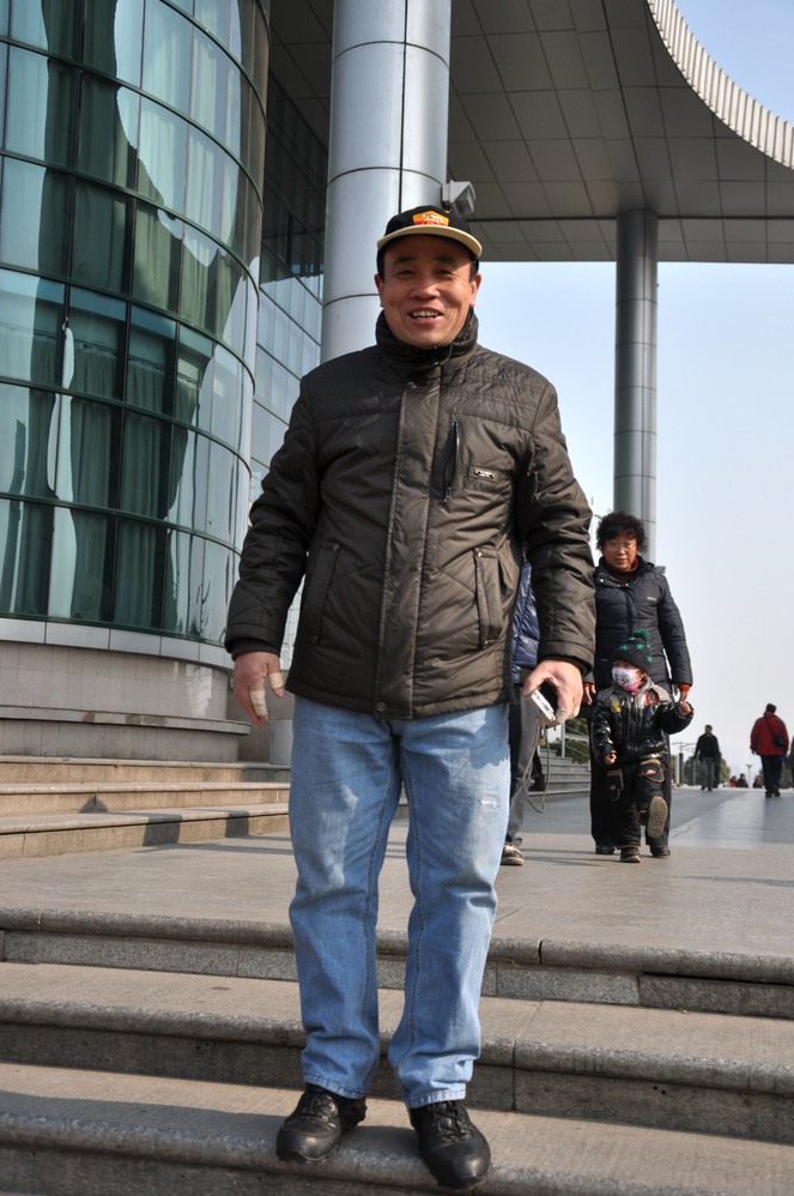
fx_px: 1326
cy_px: 587
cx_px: 396
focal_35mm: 40
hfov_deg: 33.3
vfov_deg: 48.5
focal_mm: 26
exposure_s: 1/1600
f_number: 4
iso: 220
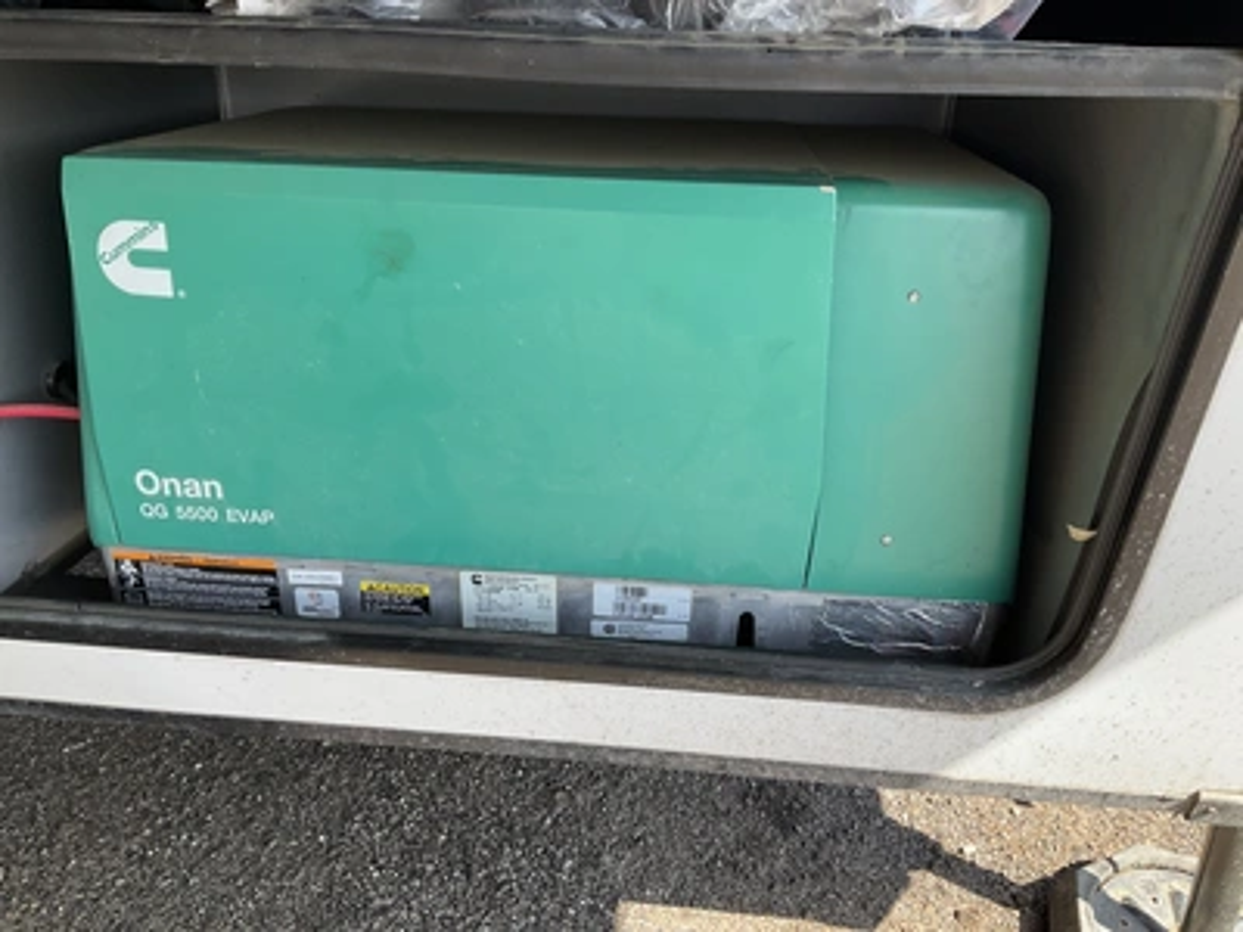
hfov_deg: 61.7
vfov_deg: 48.2
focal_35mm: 29
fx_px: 1041
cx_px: 622
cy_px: 466
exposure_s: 1/281
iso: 25
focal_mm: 3
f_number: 1.8
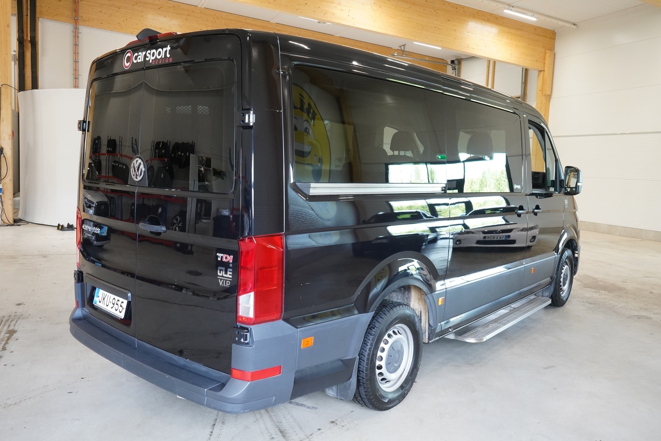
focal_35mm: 28
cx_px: 330
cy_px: 220
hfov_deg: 65.5
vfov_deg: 46.4
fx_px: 514
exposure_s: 1/50
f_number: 8
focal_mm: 28
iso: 4000
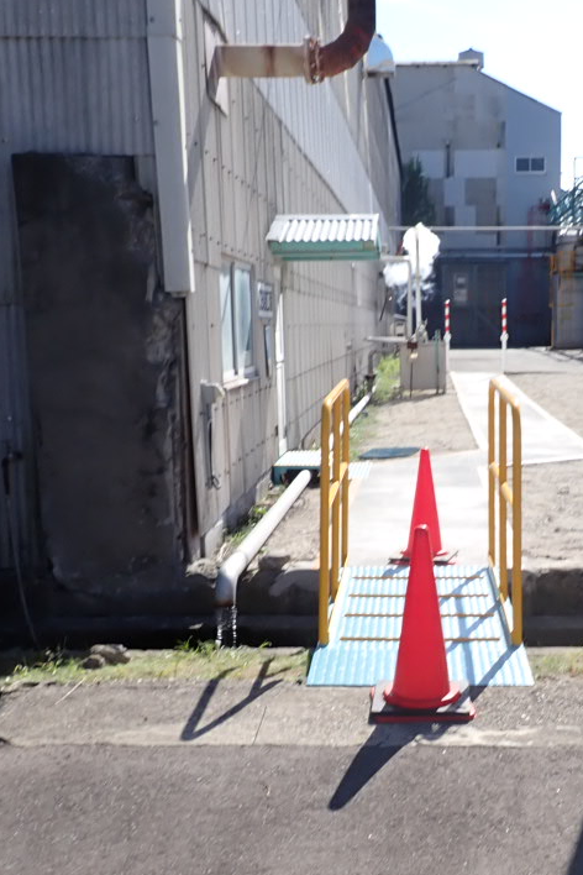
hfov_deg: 28.3
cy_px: 508
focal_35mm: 47
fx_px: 1142
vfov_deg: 41.8
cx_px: 429
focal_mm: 4.5
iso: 100
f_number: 8
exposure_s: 1/125
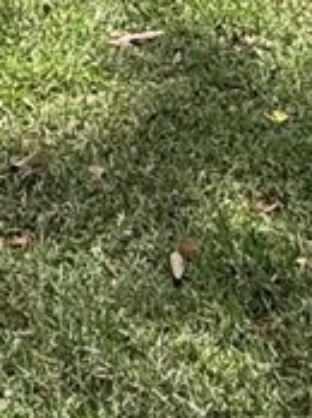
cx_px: -360
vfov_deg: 12.0
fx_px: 1554
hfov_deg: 10.3
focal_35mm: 129
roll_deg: -2.1
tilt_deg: -1.0
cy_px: -613
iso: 50
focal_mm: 2.22
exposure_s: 1/554
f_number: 2.2
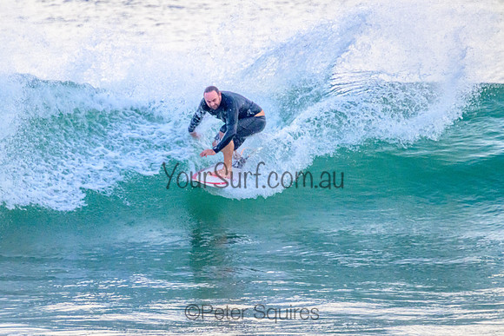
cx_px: 218
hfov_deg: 2.3
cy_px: 174
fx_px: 12717
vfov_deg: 1.5
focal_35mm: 908
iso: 4500
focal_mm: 800
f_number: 11
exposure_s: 1/2000
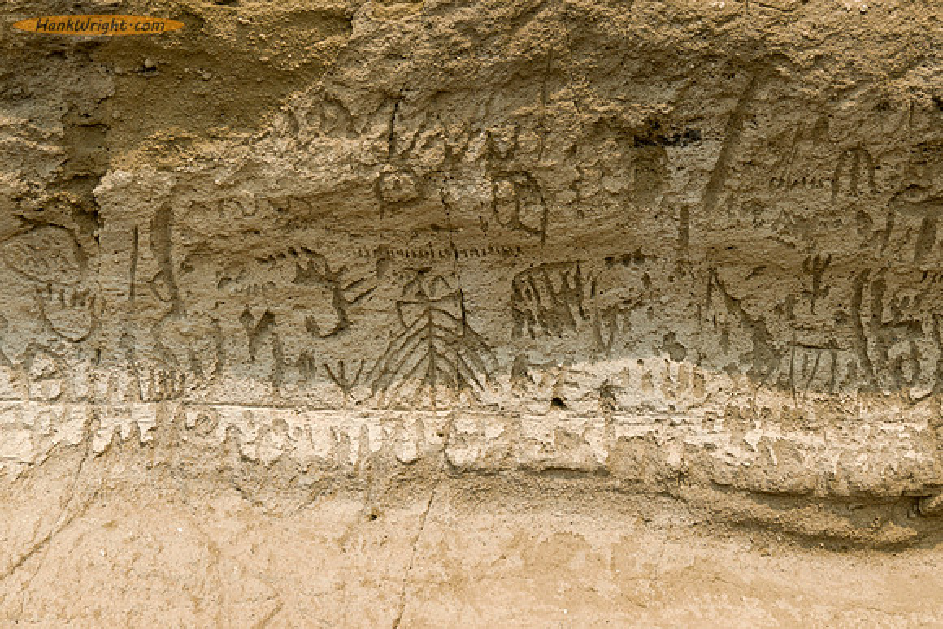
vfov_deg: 21.7
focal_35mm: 63
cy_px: 245
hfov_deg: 31.9
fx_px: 1638
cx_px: 599
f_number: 4.5
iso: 320
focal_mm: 38
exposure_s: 1/640
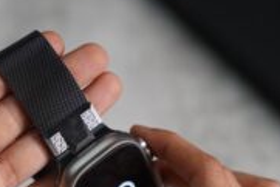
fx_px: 1292
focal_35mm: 166
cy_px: 109
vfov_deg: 8.3
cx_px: 53
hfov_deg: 12.3
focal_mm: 75
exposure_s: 1/160
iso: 1000
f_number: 4
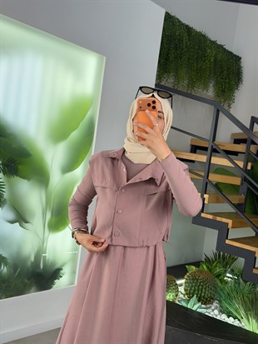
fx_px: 477
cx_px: 129
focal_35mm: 48
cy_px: 172
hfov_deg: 30.3
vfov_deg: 39.6
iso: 50
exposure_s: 1/121
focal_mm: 6.76
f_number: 1.78
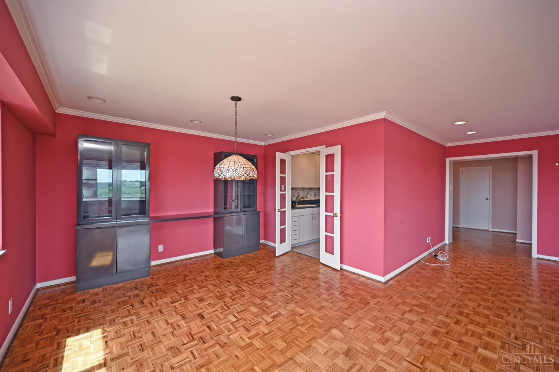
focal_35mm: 14
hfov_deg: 104.3
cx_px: 280
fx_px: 217
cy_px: 186
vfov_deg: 81.2
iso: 200
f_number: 5
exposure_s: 1/100
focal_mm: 14
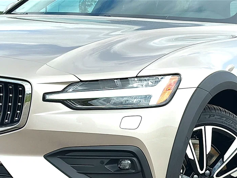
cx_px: 118
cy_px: 89
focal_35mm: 100
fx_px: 685
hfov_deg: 19.6
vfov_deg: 14.8
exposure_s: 1/4219
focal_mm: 6.86
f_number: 1.78
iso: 64
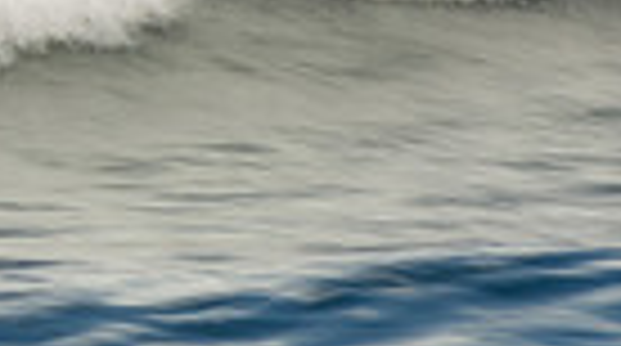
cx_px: -513
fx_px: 43552
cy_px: -407
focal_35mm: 2650
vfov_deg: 0.5
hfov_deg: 0.8
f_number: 32
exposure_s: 1/20
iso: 100
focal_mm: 400
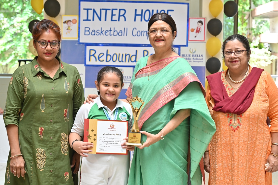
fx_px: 563
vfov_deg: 18.6
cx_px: 139
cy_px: 92
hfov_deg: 27.7
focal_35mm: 73
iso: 800
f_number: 5.6
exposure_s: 1/125
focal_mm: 73
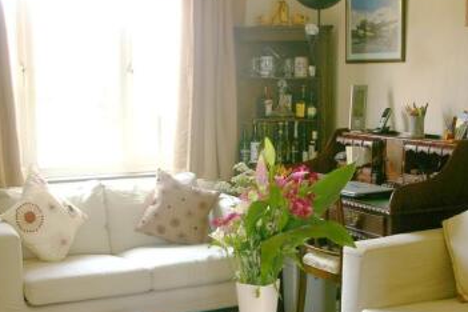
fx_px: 728
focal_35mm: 56
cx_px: 272
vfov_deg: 24.1
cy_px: 207
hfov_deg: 35.6
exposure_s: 1/30
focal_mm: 20
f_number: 5.6
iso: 200
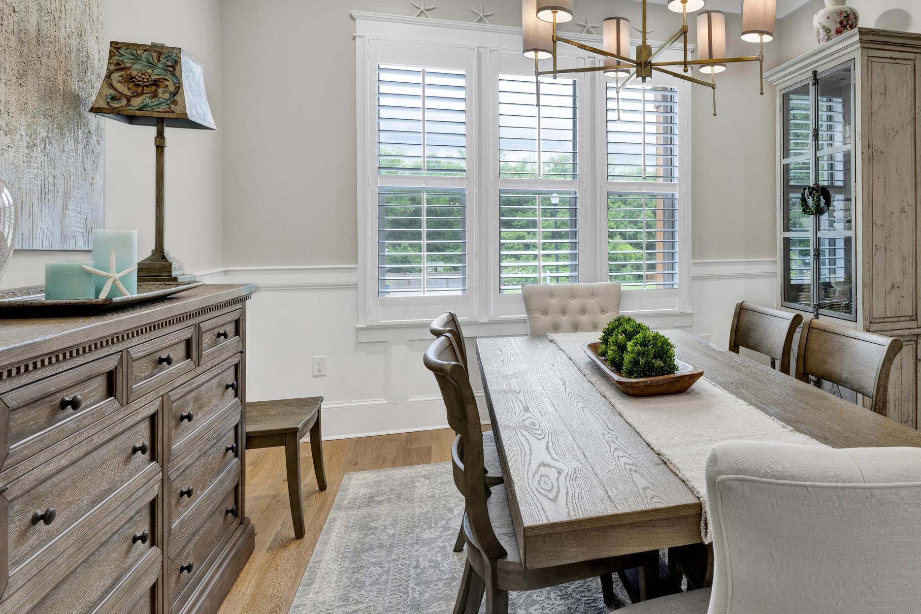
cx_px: 644
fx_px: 588
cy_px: 235
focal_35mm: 23
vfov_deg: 54.6
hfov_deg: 72.8
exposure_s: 1/8
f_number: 11
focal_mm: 14
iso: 400
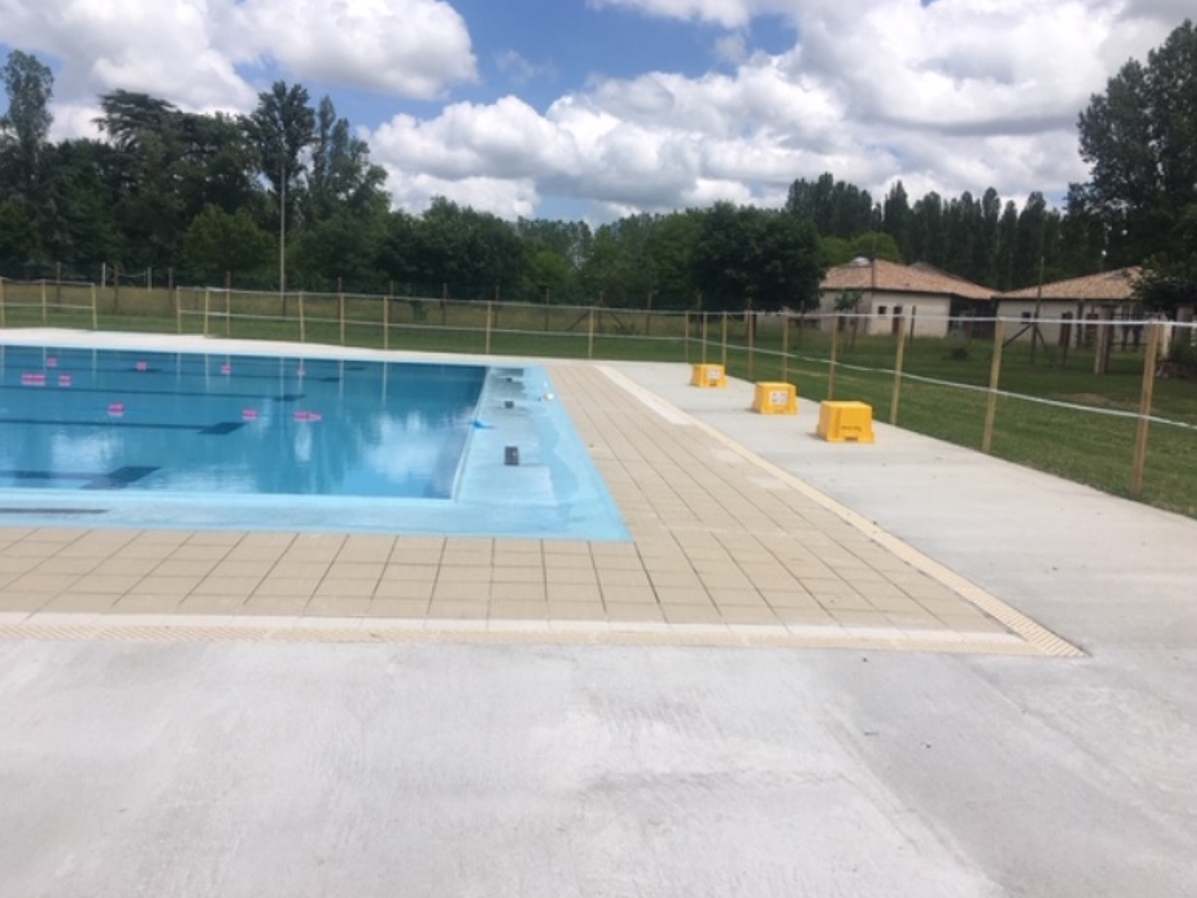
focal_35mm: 30
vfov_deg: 46.8
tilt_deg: -7.3
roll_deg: -1.8
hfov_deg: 59.9
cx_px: 616
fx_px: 1038
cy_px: 438
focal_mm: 4.15
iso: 25
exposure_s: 1/2849
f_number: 2.2
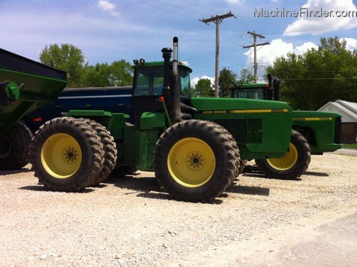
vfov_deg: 40.6
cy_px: 134
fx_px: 361
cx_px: 178
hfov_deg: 52.7
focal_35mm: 35
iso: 80
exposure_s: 1/1508
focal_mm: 3.85
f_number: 2.8
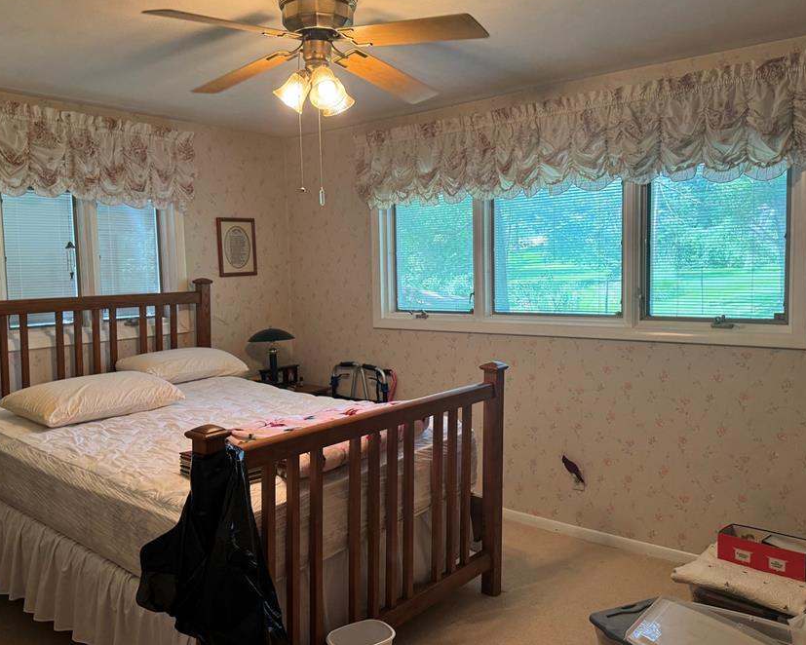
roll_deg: +1.2
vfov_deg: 50.0
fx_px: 692
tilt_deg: -5.3
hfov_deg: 60.3
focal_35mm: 29
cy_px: 319
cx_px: 365
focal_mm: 6.76
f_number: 1.78
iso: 200
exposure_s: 1/120
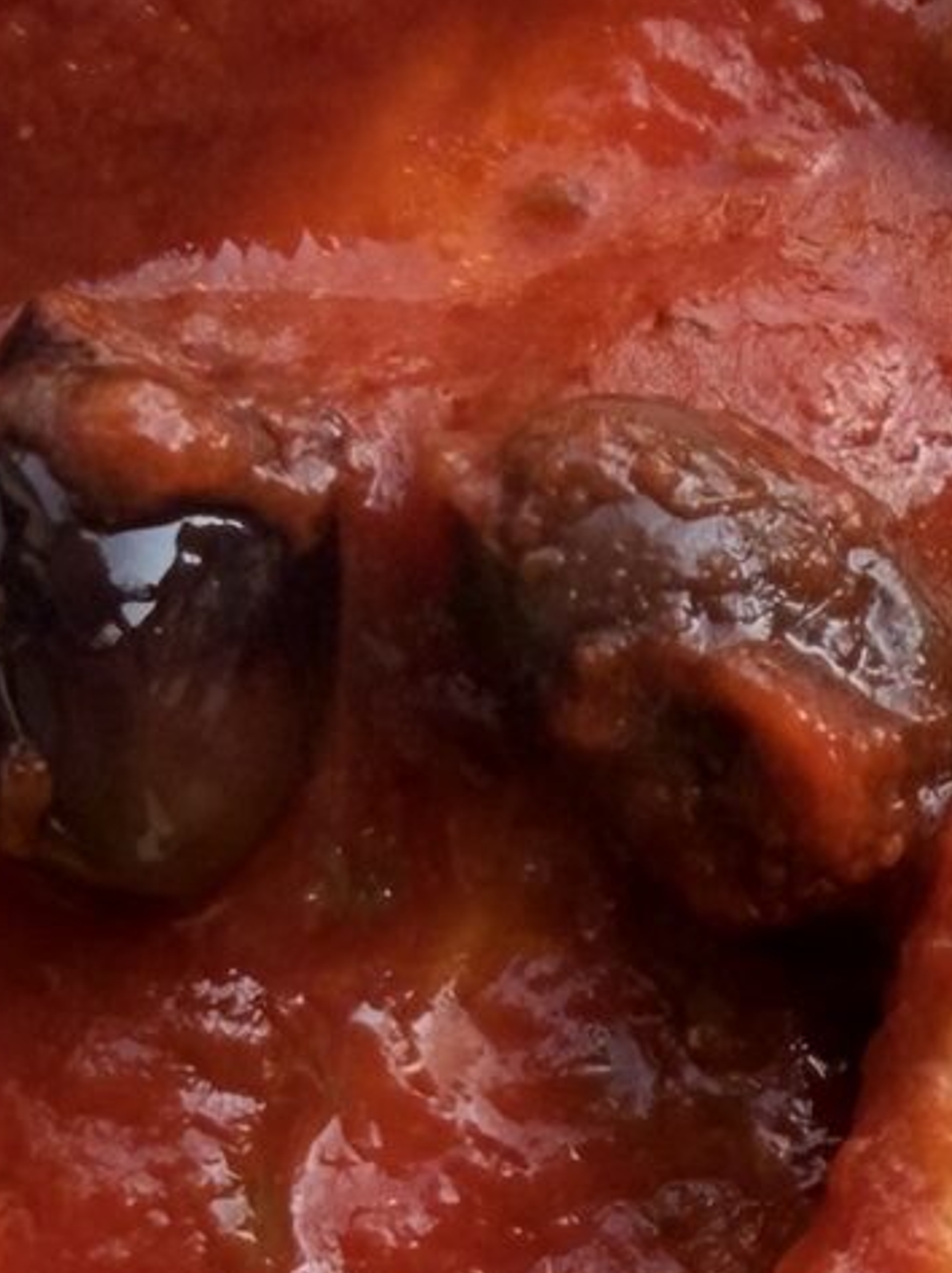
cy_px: 1486
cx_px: 783
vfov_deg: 14.7
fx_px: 4773
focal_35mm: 130
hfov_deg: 11.3
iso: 50
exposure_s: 1/351
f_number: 2.2
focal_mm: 2.22
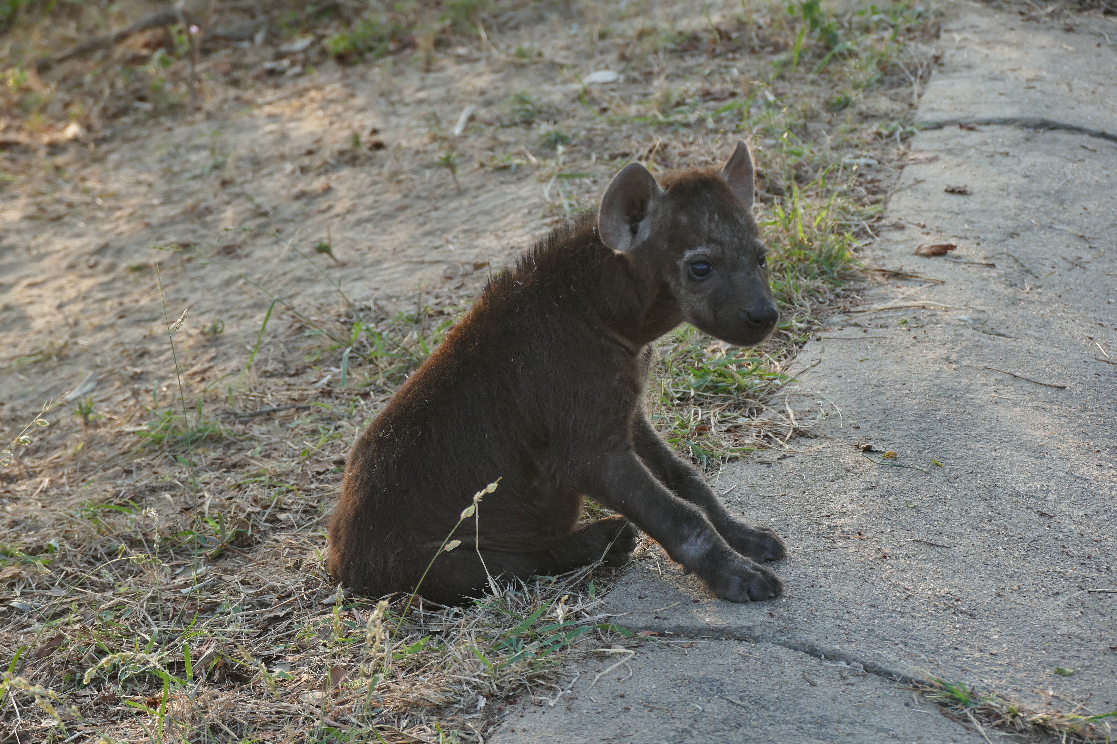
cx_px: 558
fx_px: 5429
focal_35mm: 175
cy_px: 372
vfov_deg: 7.8
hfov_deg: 11.7
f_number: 4.5
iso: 125
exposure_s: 1/160
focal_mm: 63.88
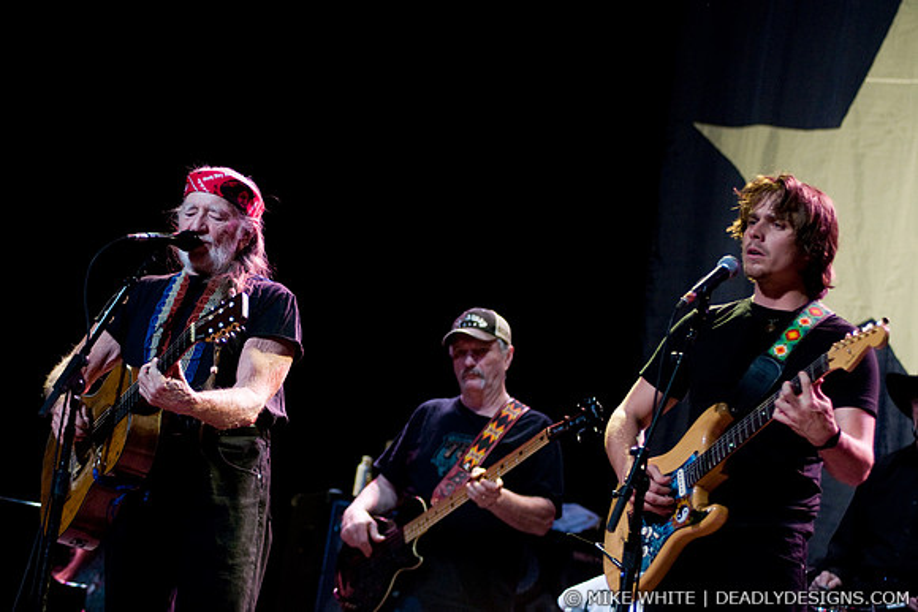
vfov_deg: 9.6
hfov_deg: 14.4
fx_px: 3634
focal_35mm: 142
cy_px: 306
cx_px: 459
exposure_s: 1/320
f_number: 3.2
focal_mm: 95
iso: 800
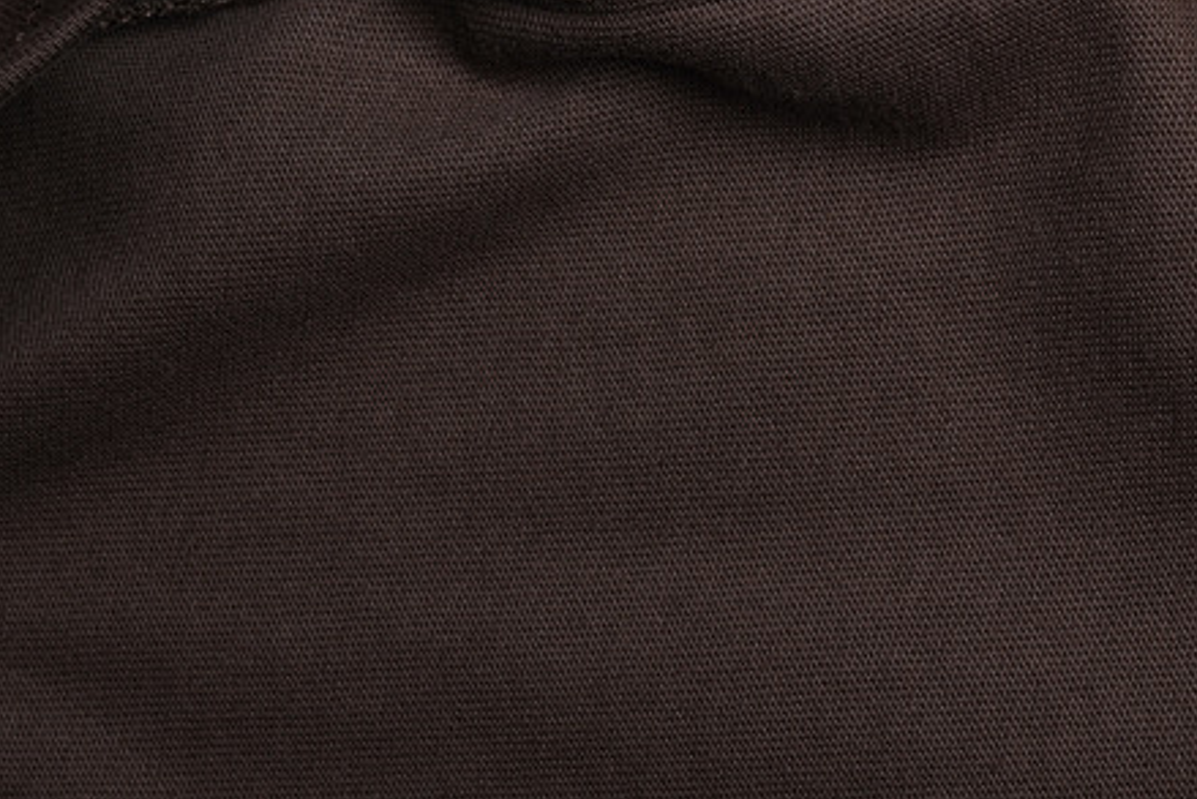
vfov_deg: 11.1
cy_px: 278
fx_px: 4091
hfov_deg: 16.0
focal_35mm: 123
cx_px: 1448
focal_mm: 50
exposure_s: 1/125
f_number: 14
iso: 100
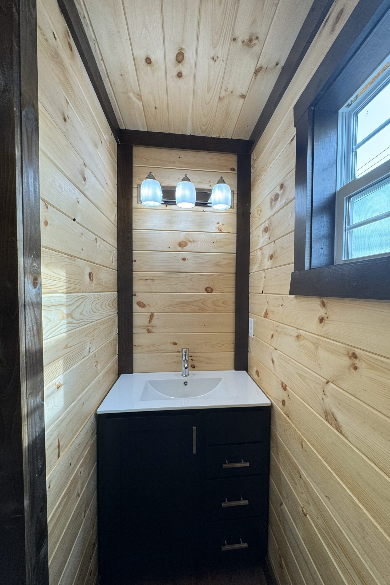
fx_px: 244
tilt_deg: -1.9
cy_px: 299
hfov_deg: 77.2
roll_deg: +0.2
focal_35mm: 15
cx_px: 207
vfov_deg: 100.4
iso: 100
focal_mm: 2.22
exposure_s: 1/120
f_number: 2.2
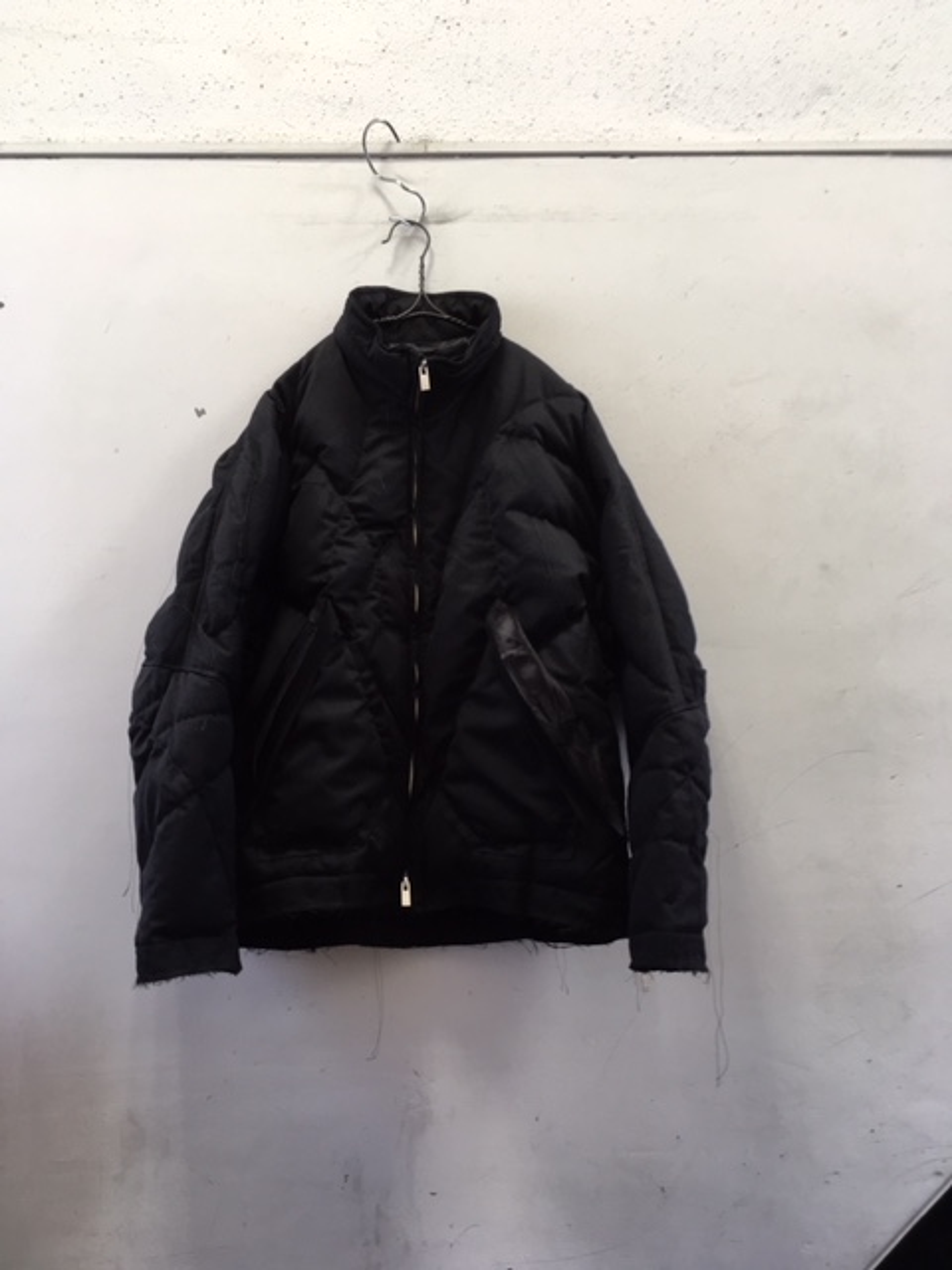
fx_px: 1063
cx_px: 476
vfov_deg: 61.7
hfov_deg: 48.2
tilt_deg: +4.2
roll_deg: +2.4
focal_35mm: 29
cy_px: 635
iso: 50
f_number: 2.2
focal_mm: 4.15
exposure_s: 1/30
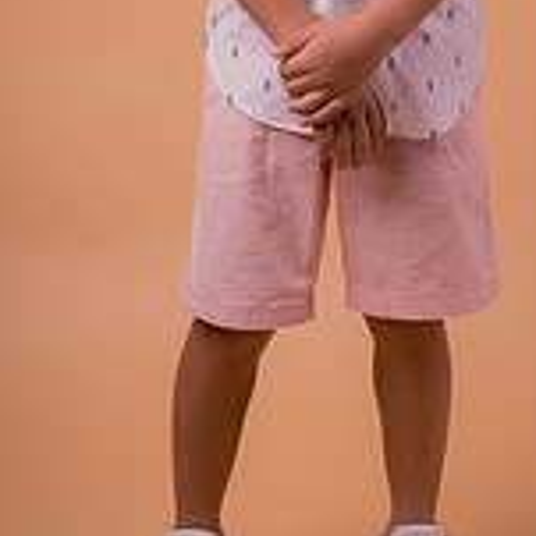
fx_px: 2225
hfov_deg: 13.7
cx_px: 383
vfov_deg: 13.5
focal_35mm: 127
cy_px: -25
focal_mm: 50
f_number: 8
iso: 80
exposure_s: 1/200
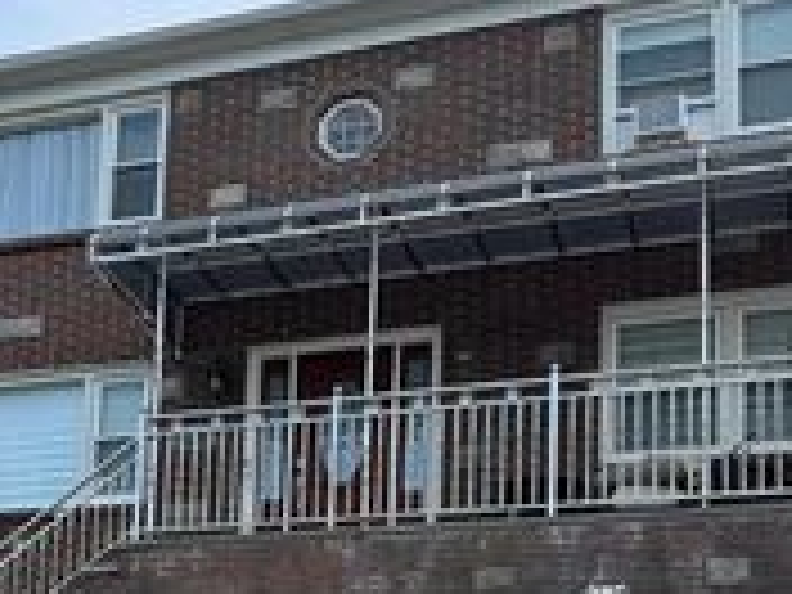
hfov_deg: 27.7
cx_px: 99
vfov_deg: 20.3
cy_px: 700
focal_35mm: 68
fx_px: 1556
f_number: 1.78
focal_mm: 6.76
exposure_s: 1/1818
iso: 80
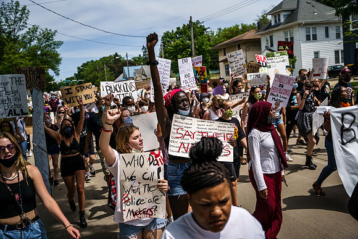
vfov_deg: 39.5
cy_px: 120
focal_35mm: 33
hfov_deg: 56.6
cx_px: 181
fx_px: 333
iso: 200
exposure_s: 1/5000
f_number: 2.8
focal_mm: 33.1
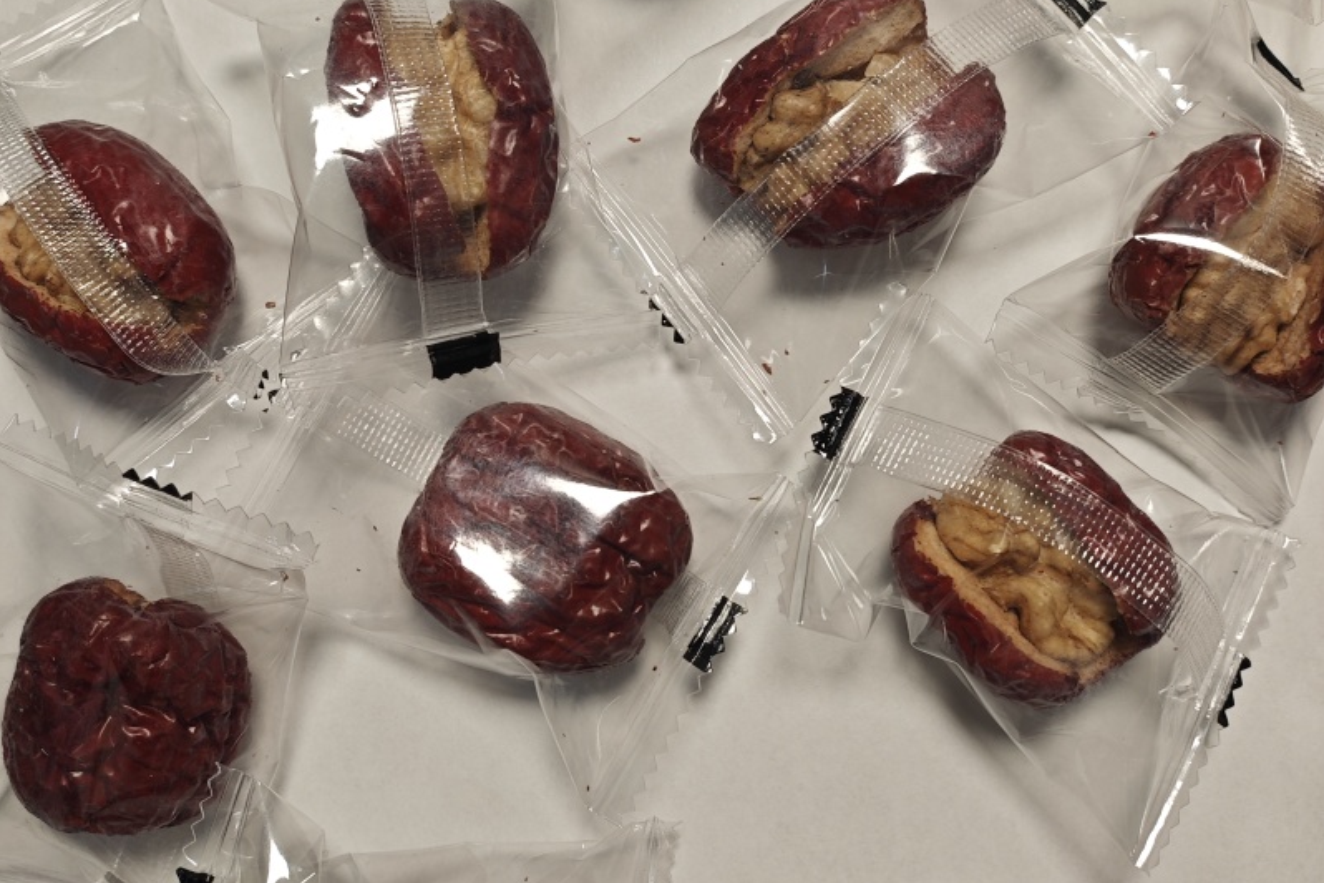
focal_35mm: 32
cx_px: 662
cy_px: 449
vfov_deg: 41.1
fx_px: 1177
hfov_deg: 58.7
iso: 125
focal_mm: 6.68
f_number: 2.8
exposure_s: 1/100
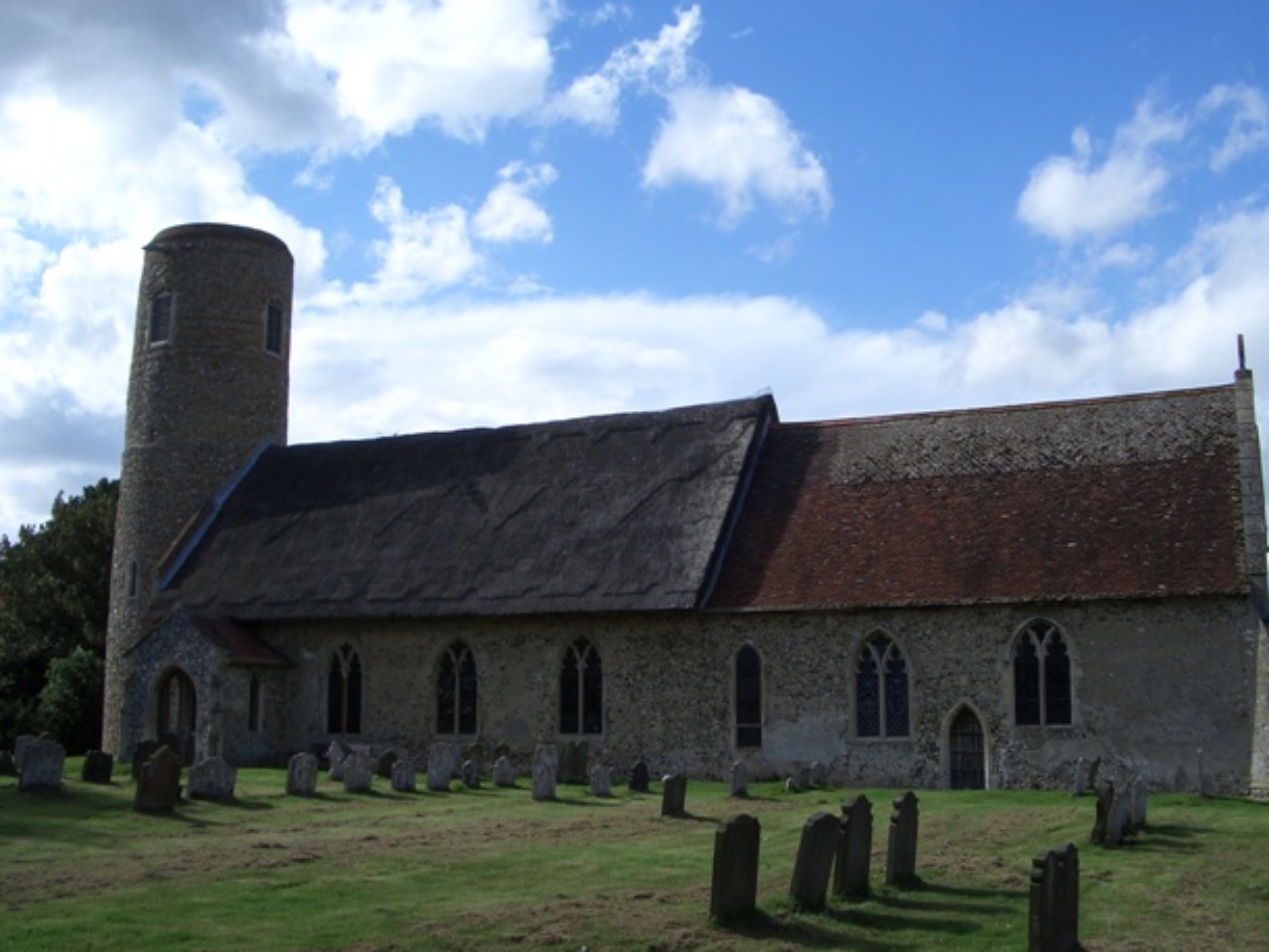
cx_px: 658
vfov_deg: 38.7
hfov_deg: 50.1
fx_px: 1357
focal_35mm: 37
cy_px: 491
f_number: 4.3
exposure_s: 1/500
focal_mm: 5.8
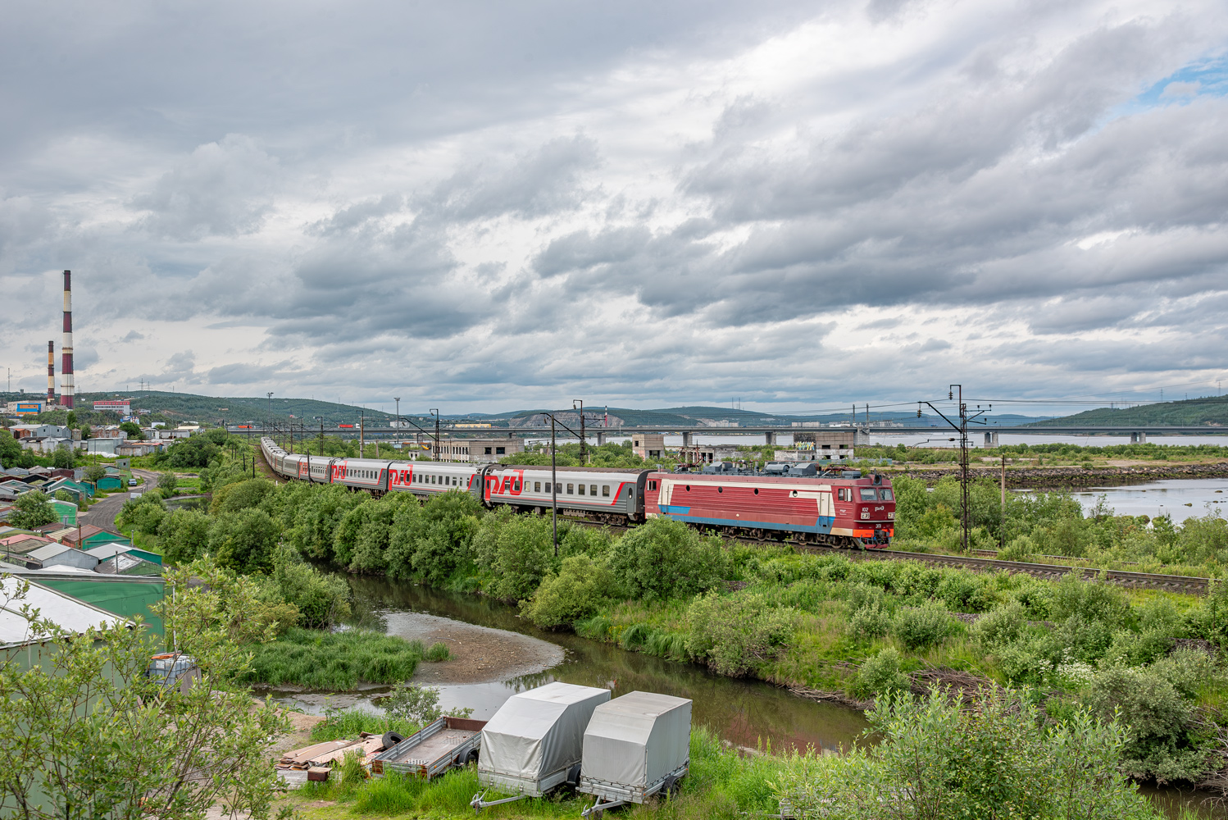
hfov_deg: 55.8
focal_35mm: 34
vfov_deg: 38.9
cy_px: 410
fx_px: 1160
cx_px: 614
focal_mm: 34
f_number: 8
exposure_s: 1/400
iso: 320
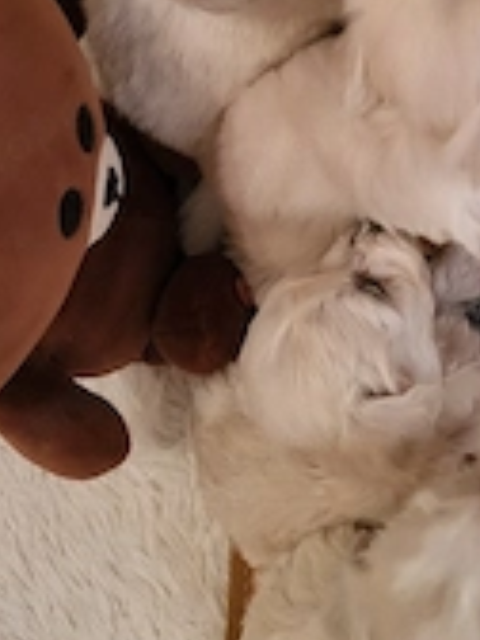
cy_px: 179
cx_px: 408
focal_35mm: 62
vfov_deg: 30.8
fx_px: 1146
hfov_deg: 23.2
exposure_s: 1/30
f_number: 1.8
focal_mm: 5.4
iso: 640
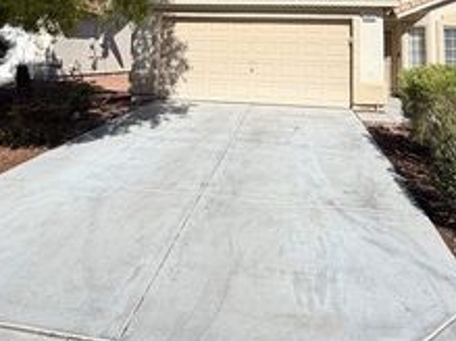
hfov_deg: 56.8
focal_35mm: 32
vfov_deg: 39.2
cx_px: 231
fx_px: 421
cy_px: 3
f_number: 2.2
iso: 20
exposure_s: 1/1399
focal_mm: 2.22
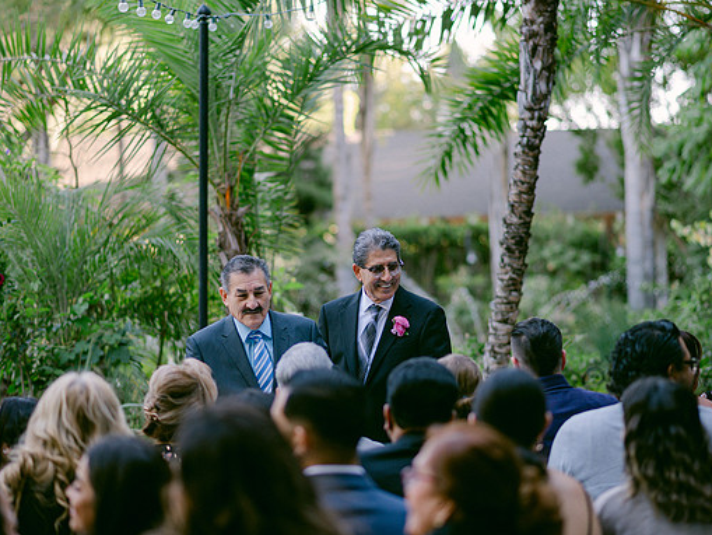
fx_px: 1913
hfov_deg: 21.1
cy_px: 269
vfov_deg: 15.9
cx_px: 376
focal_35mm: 93
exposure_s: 1/500
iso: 400
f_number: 1.8
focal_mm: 85
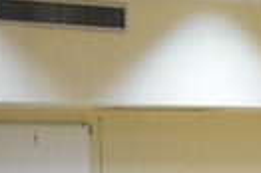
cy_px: 295
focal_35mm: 235
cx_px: 18
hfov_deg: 8.7
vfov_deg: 5.7
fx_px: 1702
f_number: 3.8
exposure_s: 1/100
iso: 3200
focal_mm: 20
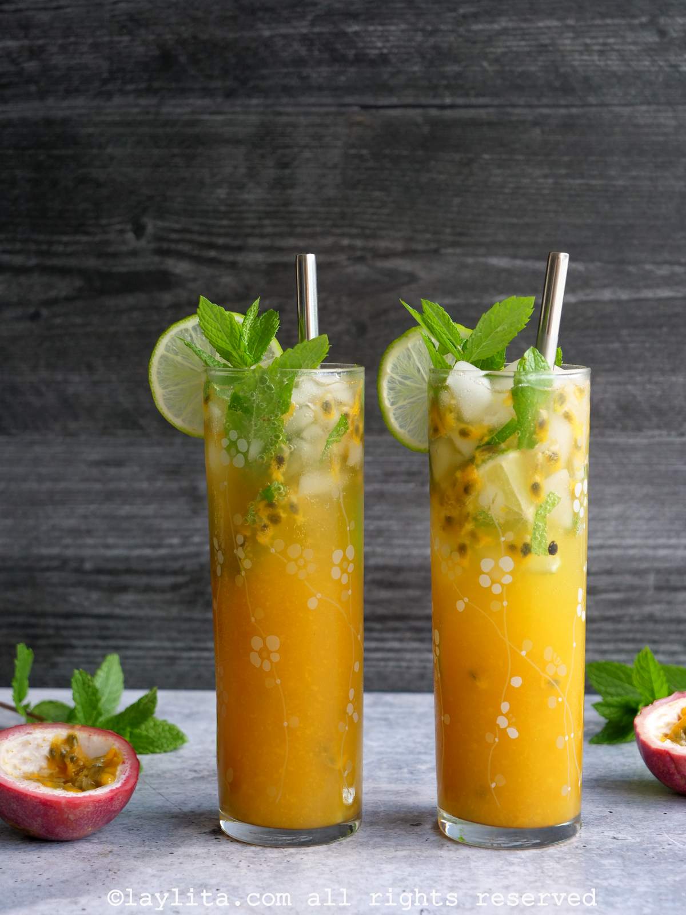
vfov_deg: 28.6
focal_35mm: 68
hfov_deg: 21.6
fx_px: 1797
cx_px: 343
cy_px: 458
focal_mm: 34
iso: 320
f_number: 3.8
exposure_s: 1/80
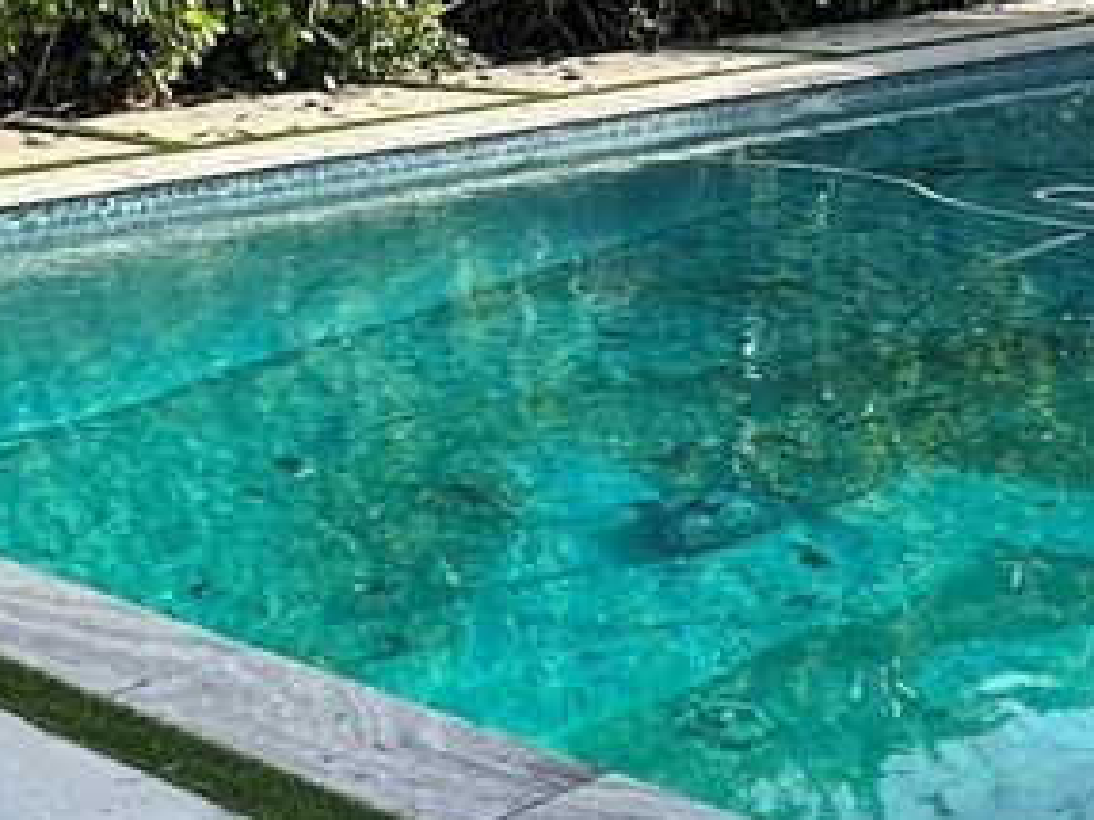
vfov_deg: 18.2
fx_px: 2464
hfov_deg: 23.2
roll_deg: +0.6
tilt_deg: -2.5
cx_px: -164
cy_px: -76
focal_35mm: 78
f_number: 2.2
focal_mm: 2.22
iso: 40
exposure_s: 1/831
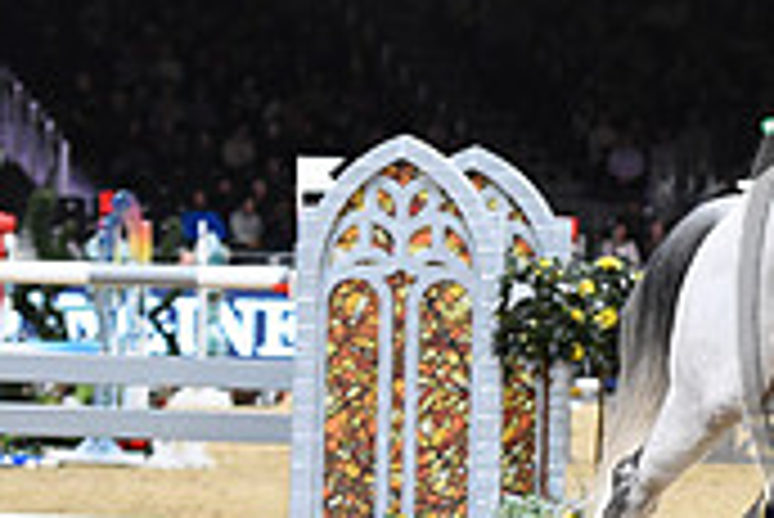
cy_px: 252
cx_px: 1148
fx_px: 6886
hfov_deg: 6.4
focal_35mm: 320
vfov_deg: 4.3
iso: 5000
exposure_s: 1/800
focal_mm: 95
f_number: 3.5
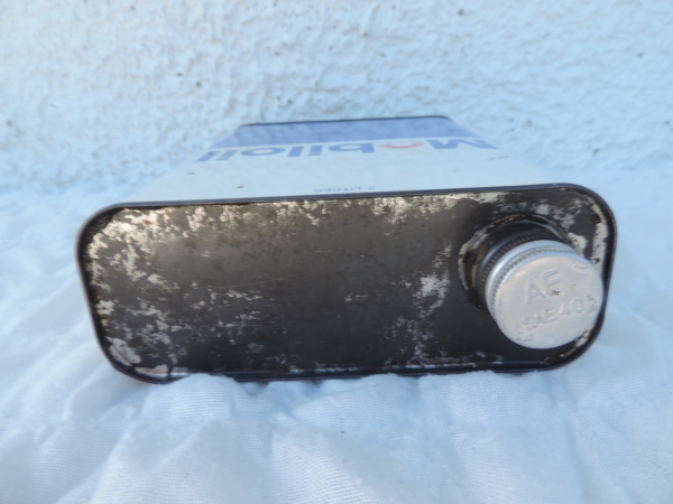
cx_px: 336
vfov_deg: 56.8
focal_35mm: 24
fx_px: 467
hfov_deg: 71.6
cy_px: 252
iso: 80
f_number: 3
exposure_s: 1/200
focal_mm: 4.3
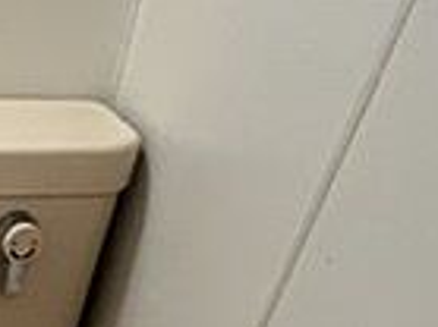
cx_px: -224
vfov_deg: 20.4
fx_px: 708
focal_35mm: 56
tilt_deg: -41.1
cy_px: 550
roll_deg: -2.6
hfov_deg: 25.5
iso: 250
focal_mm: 1.57
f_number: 1.8
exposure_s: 1/60
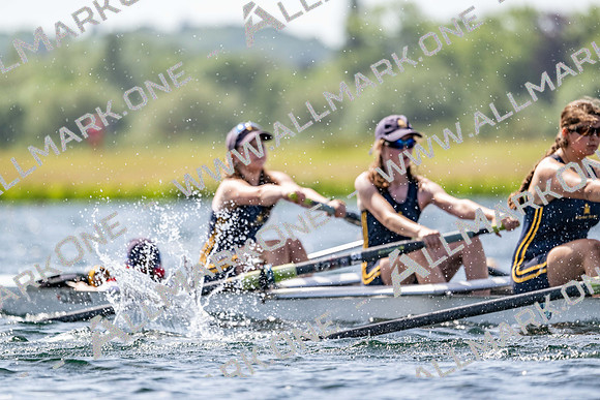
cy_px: 200
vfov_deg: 3.4
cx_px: 300
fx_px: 6668
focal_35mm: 400
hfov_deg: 5.2
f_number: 4.5
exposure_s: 1/2500
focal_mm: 400
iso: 280
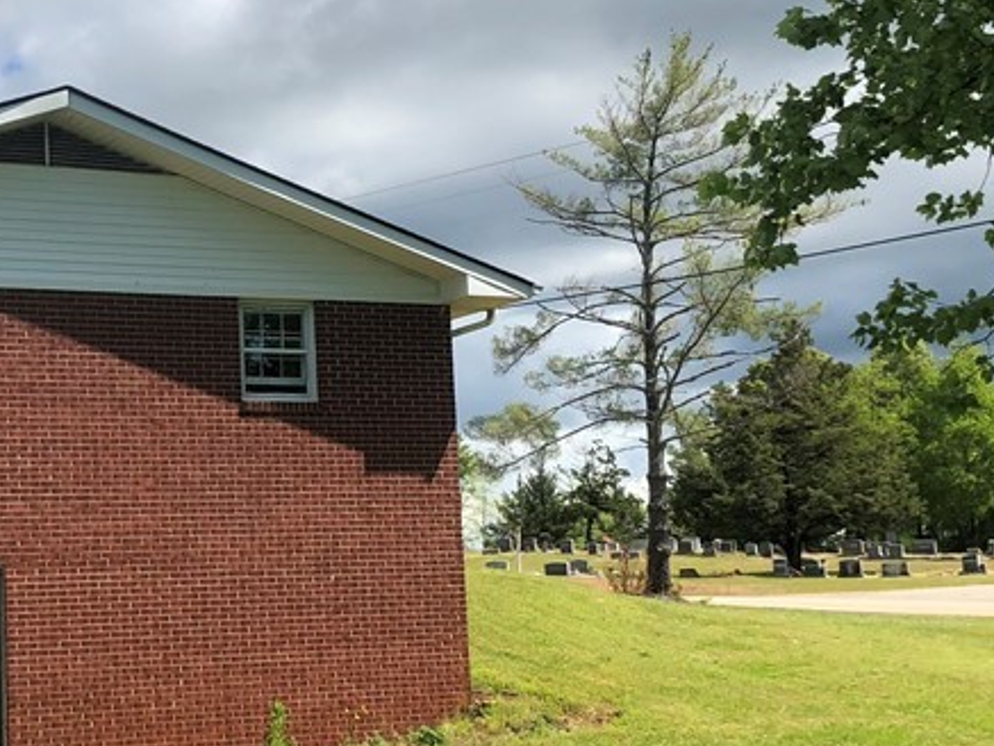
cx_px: 166
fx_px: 1953
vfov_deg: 21.6
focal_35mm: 68
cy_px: 396
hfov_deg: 27.8
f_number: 1.8
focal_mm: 3.99
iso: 20
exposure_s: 1/2315
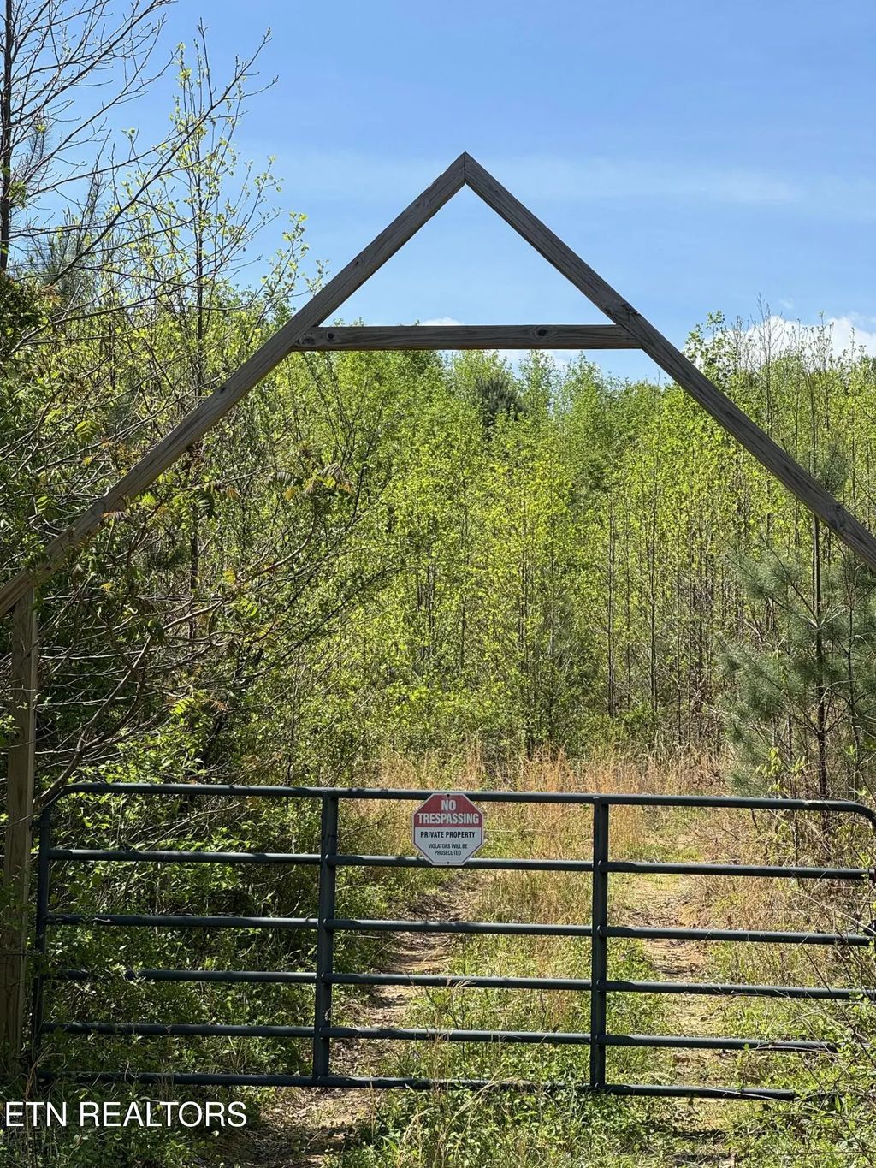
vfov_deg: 25.3
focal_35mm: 77
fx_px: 2598
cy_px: 584
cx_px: 438
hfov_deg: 19.1
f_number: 2.8
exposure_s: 1/497
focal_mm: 9
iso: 25
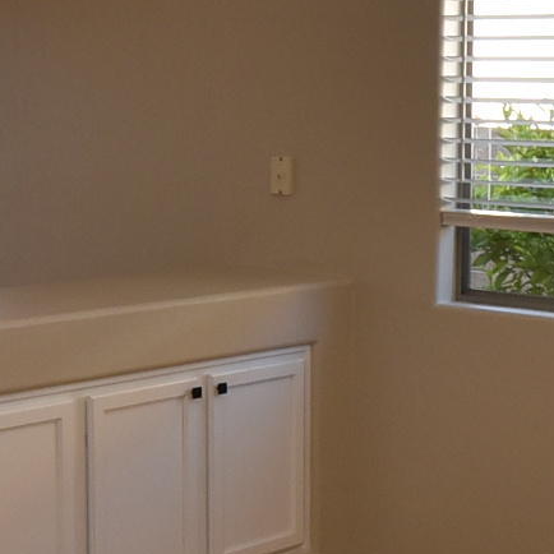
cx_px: 490
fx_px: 1593
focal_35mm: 88
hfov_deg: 19.4
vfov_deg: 19.7
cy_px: 294
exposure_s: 1/125
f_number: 5.6
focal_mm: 10
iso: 400
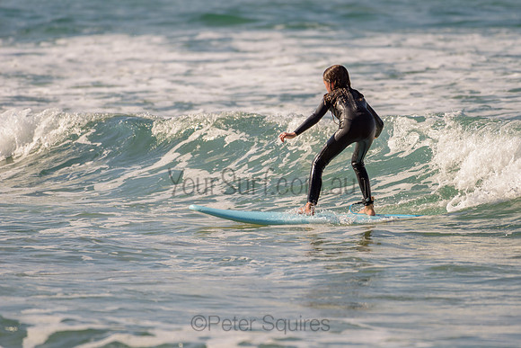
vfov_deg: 2.2
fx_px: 8878
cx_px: 320
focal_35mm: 613
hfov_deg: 3.4
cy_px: 160
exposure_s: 1/2000
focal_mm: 500
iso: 160
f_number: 5.6
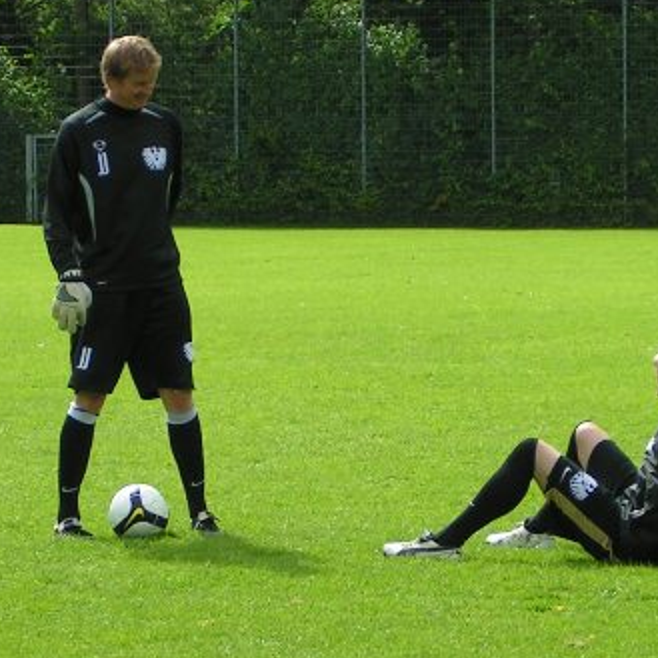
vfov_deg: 8.2
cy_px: 284
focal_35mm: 213
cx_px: 416
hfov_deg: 8.2
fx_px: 4581
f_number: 3.5
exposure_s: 1/640
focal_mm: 15.2
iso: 50
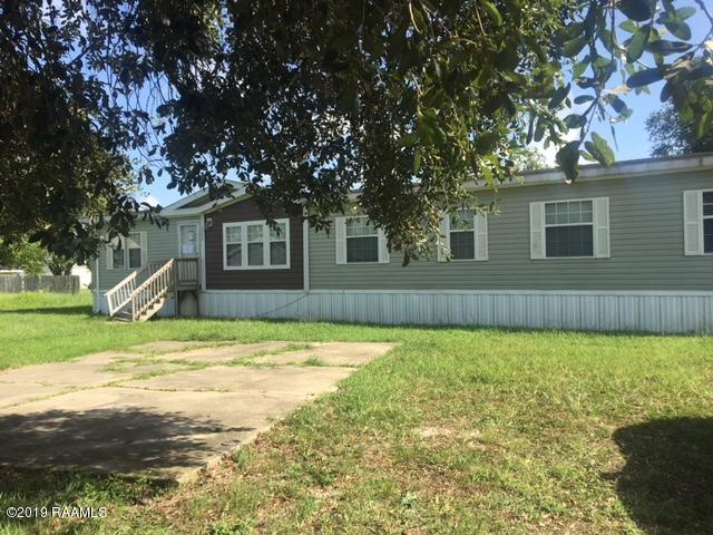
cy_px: 268
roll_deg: +1.1
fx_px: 597
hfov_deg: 61.7
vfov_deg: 48.2
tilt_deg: +1.1
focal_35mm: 29
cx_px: 356
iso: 25
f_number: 2.2
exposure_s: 1/905
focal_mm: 4.15
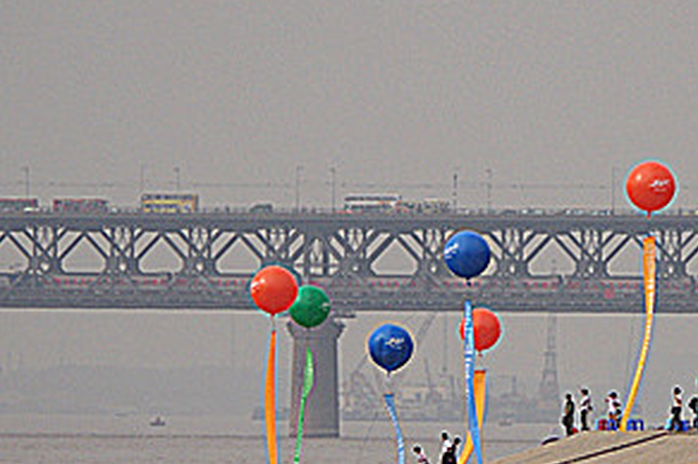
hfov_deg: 4.4
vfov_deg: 2.9
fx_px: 9122
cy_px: 374
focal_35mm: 471
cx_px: 593
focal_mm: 115
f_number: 4.5
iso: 200
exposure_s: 1/1600
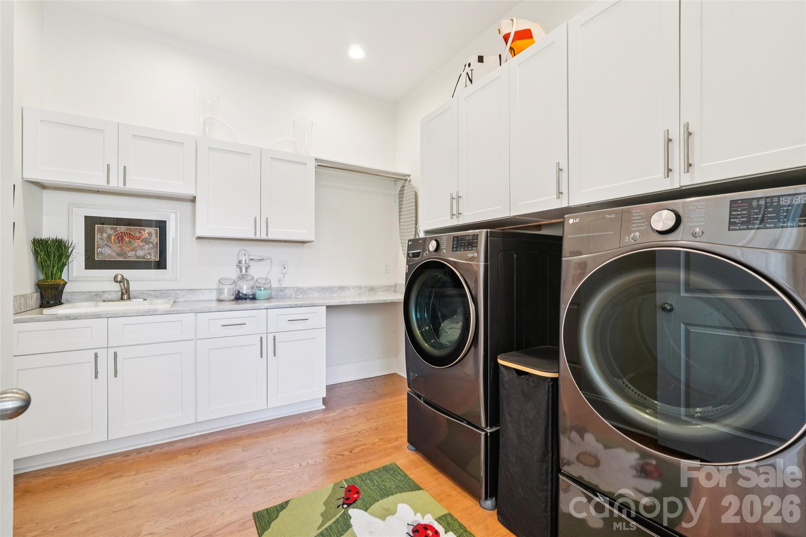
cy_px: 268
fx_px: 336
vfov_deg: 77.3
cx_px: 403
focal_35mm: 15
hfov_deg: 100.4
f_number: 8
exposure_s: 1/8
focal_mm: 10
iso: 400
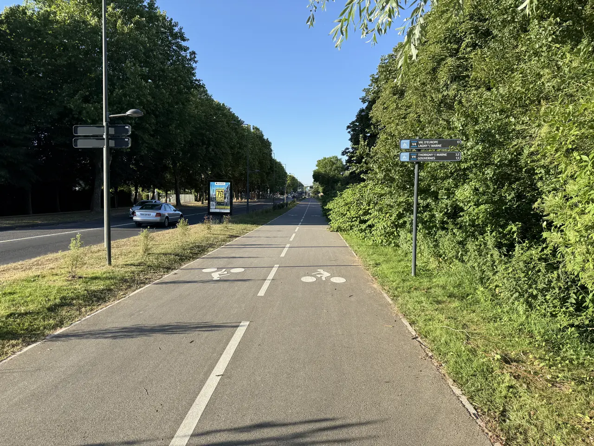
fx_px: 412
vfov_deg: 56.8
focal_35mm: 24
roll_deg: -1.2
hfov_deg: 71.6
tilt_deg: -7.0
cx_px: 297
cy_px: 223
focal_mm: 6.76
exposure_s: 1/1464
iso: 80
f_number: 1.78
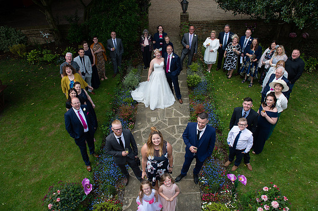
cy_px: 106
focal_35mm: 24
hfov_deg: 73.8
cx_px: 159
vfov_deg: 53.1
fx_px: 212
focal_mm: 24
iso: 100
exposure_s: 1/125
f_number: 5.6
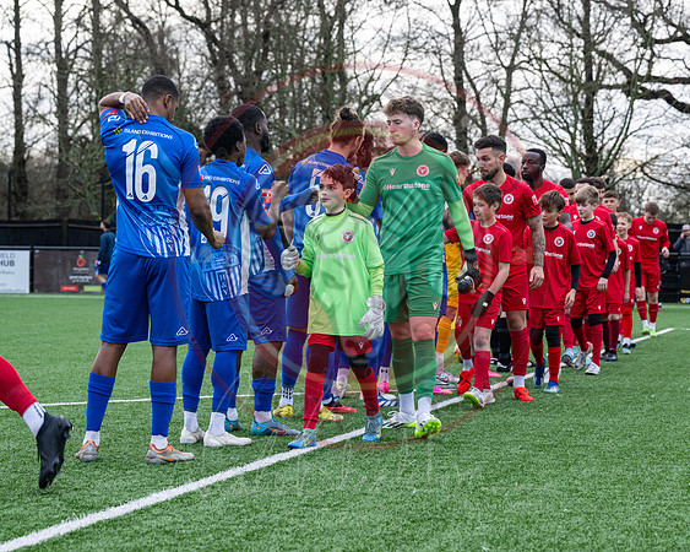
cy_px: 276
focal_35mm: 91
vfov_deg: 16.8
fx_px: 1862
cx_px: 374
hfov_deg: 21.0
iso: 250
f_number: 5
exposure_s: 1/250
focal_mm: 81
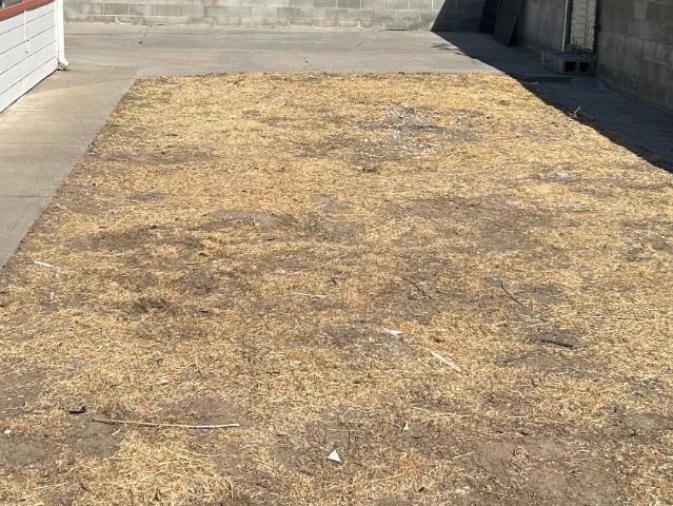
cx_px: 371
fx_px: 1187
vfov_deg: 23.8
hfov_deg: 31.6
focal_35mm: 61
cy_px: 133
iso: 50
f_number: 1.5
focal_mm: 5.7
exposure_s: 1/6211
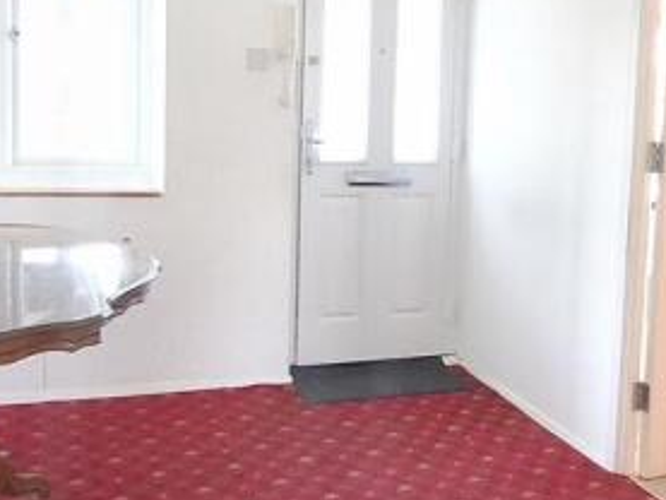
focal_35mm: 48
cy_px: 202
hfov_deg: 38.9
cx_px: 474
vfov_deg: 30.2
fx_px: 924
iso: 400
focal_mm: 1.74
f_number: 2.2
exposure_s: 1/25
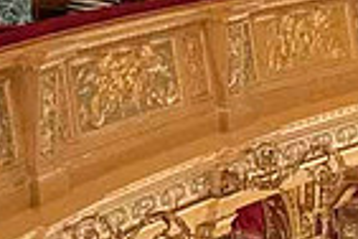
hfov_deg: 11.4
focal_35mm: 175
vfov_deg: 7.5
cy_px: -275
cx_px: 478
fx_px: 1740
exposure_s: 1/80
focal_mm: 40
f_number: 4
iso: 5000
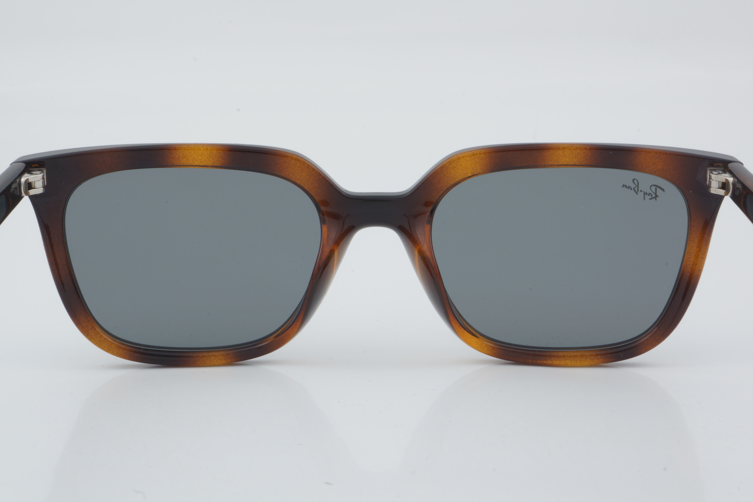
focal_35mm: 82
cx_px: 376
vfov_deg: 16.6
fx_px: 1725
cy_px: 251
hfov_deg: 24.6
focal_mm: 55
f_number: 29
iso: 100
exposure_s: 1/4
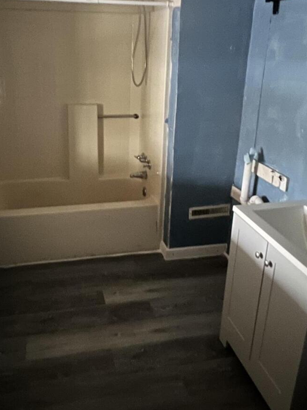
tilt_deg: -17.7
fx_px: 355
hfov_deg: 46.6
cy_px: 166
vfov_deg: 59.5
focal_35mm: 30
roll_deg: +0.2
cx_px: 126
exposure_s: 1/9
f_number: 1.8
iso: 640
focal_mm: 1.57
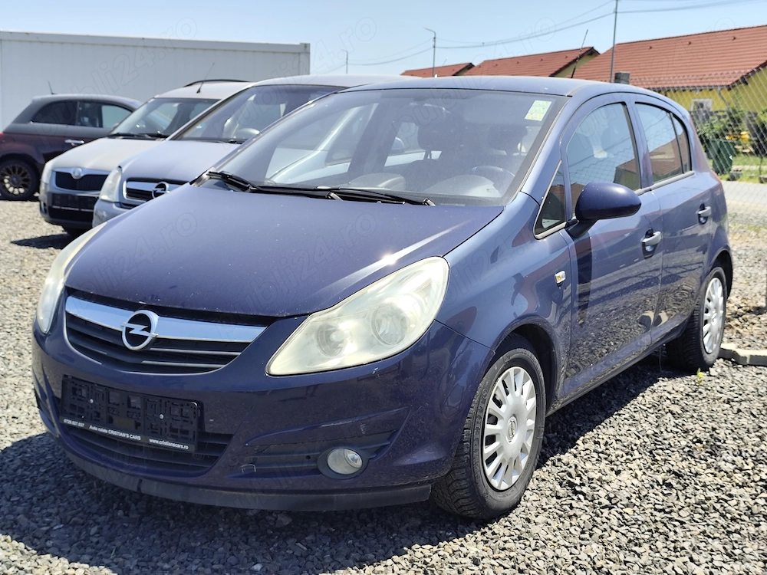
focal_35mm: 46
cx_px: 384
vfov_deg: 31.5
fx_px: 1019
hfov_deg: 41.2
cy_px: 288
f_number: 1.65
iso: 50
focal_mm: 6.19
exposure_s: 1/787
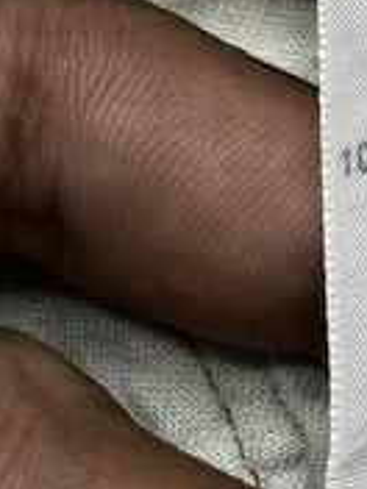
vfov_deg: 11.3
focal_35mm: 175
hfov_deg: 8.2
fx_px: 2474
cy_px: 275
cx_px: 664
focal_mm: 6.76
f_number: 1.78
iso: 50
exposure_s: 1/195
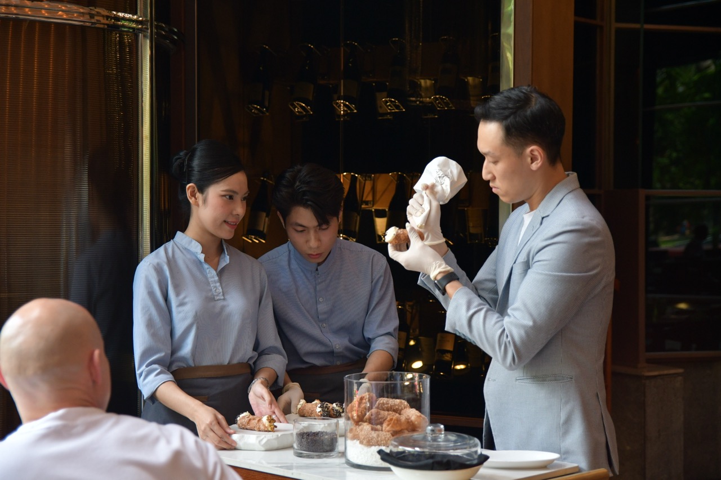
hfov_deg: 29.2
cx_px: 360
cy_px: 240
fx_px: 1382
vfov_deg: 19.7
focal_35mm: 69
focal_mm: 46
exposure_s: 1/320
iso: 800
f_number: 5.6
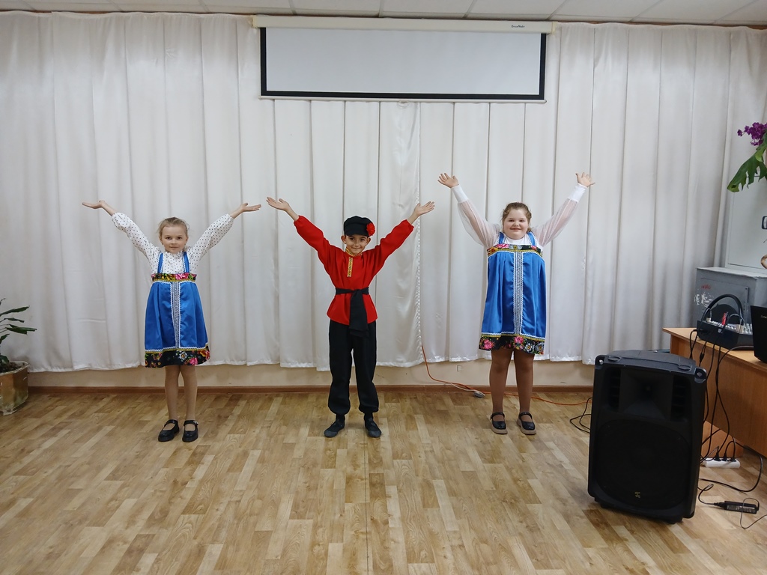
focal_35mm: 26
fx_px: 576
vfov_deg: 53.1
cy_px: 288
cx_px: 384
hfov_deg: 67.3
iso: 200
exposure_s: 1/50
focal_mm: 3.98
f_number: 1.8
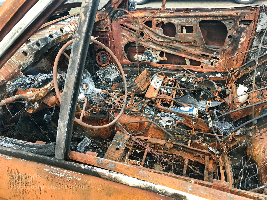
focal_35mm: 28
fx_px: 216
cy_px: 100
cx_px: 134
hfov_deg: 63.4
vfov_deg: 49.7
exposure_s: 1/33
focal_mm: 3.99
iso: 40
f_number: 1.8
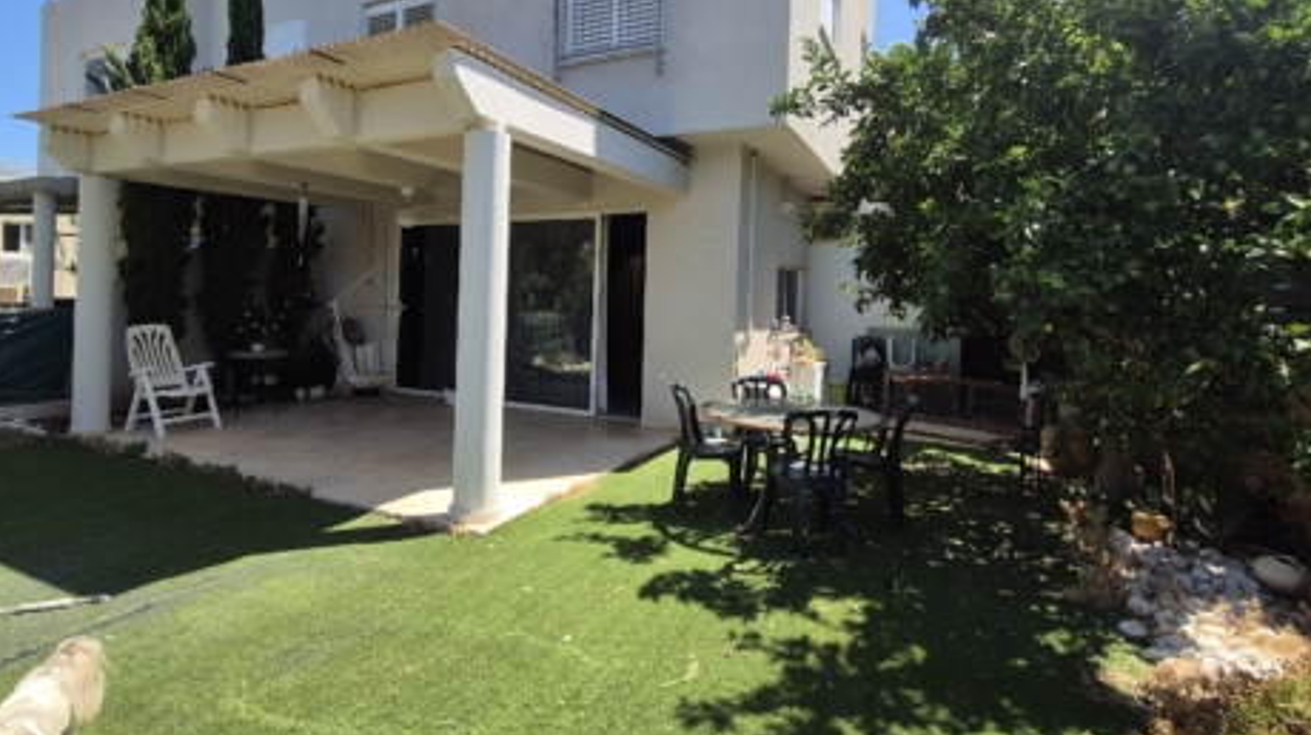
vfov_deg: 60.5
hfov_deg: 92.5
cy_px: 302
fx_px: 625
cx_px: 596
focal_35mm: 18
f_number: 2.2
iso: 50
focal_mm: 2.2
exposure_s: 1/1348
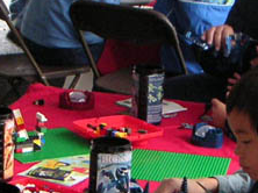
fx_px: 1020
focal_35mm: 137
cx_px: 110
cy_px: 184
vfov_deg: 10.7
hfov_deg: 14.4
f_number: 2.8
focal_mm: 6
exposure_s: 1/45
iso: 100
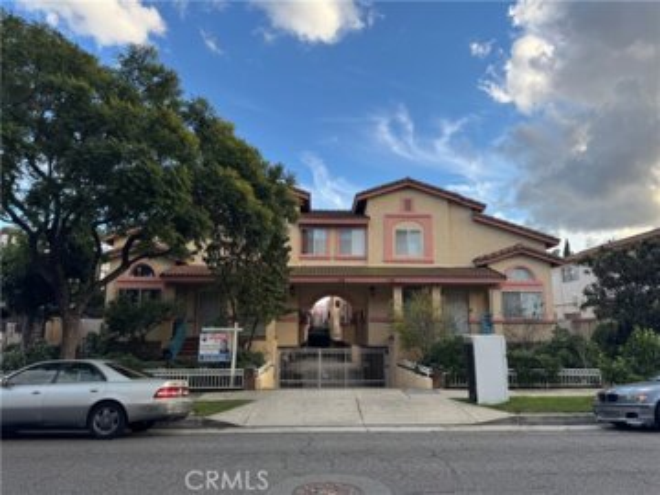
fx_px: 458
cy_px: 248
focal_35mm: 24
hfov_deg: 71.6
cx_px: 330
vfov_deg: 56.8
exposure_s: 1/1010
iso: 80
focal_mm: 6.76
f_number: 1.78
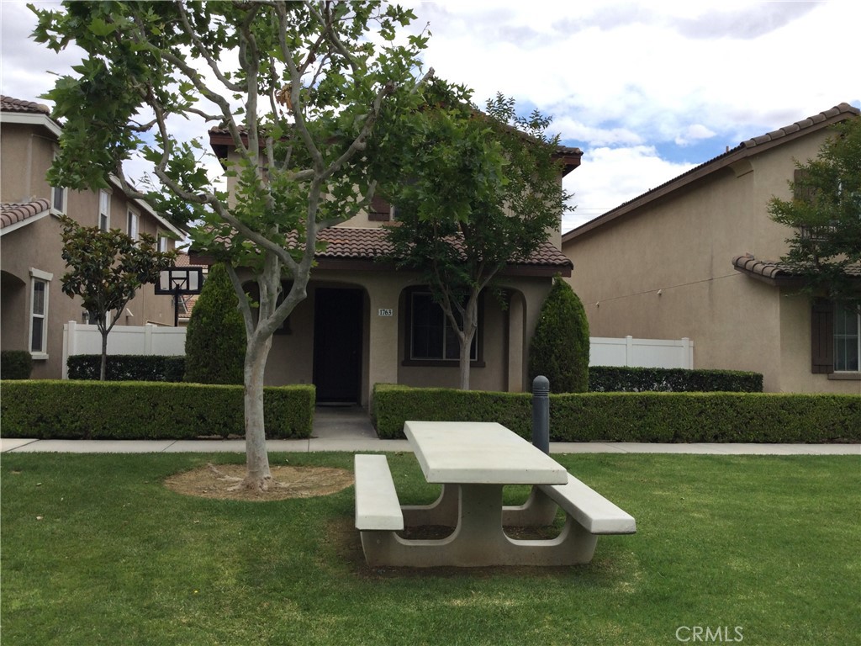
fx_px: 771
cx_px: 430
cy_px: 323
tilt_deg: +0.2
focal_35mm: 31
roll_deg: -2.8
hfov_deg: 58.4
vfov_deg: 45.4
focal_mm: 3.3
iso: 25
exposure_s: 1/754
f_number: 2.4
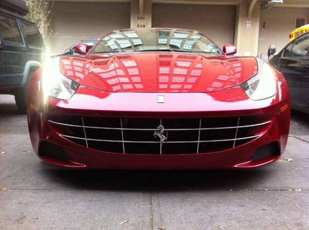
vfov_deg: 40.6
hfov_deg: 52.7
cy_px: 115
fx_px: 312
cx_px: 154
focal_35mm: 35
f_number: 2.8
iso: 80
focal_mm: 3.85
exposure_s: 1/60
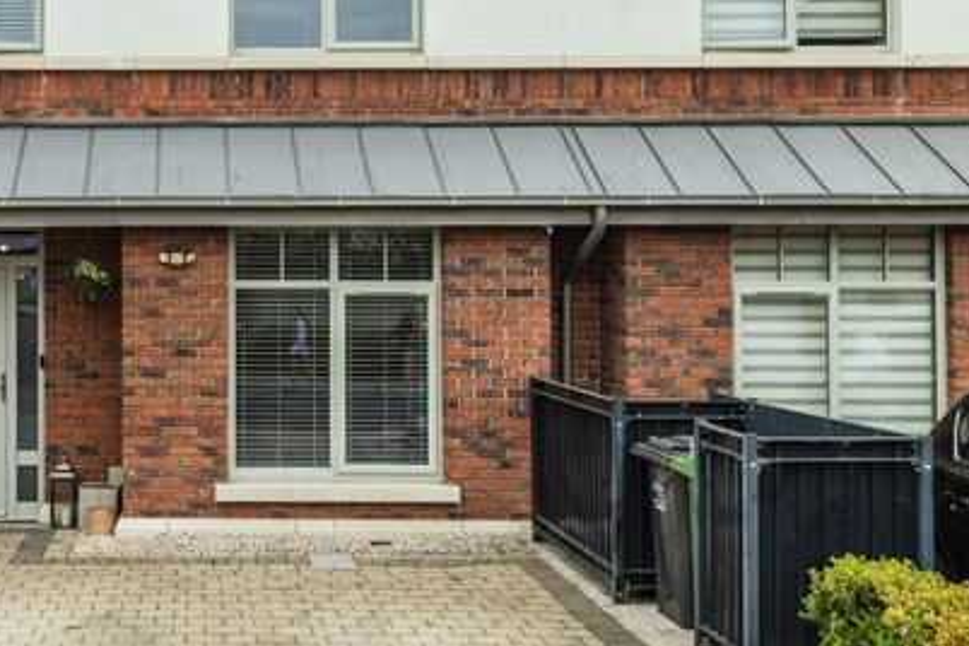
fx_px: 1157
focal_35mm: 43
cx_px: 275
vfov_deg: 30.6
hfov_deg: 44.3
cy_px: 147
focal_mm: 24
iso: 500
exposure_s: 1/1000
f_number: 5.6
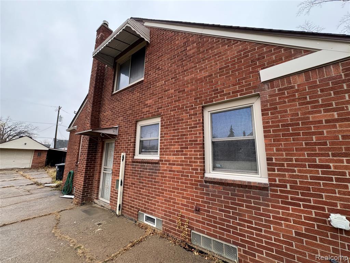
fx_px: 142
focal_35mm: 14
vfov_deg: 85.7
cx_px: 175
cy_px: 132
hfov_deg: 102.1
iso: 160
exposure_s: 1/99
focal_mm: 2.22
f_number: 2.2
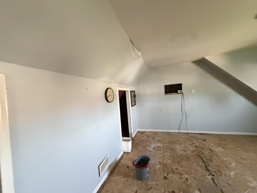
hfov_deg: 102.1
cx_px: 128
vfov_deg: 85.7
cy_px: 96
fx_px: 104
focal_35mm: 14
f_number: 2.2
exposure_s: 1/60
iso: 800
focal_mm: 2.22
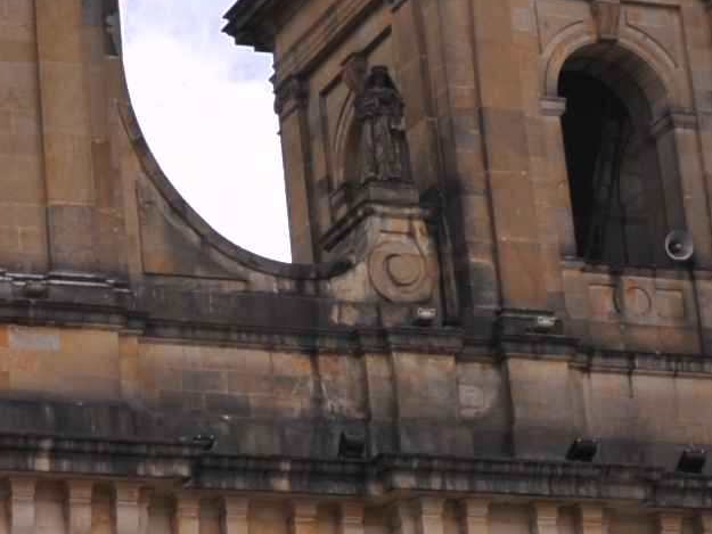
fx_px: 3230
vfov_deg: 9.5
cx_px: 91
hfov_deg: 12.5
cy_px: 216
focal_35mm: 157
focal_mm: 24
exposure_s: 1/2500
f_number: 4.5
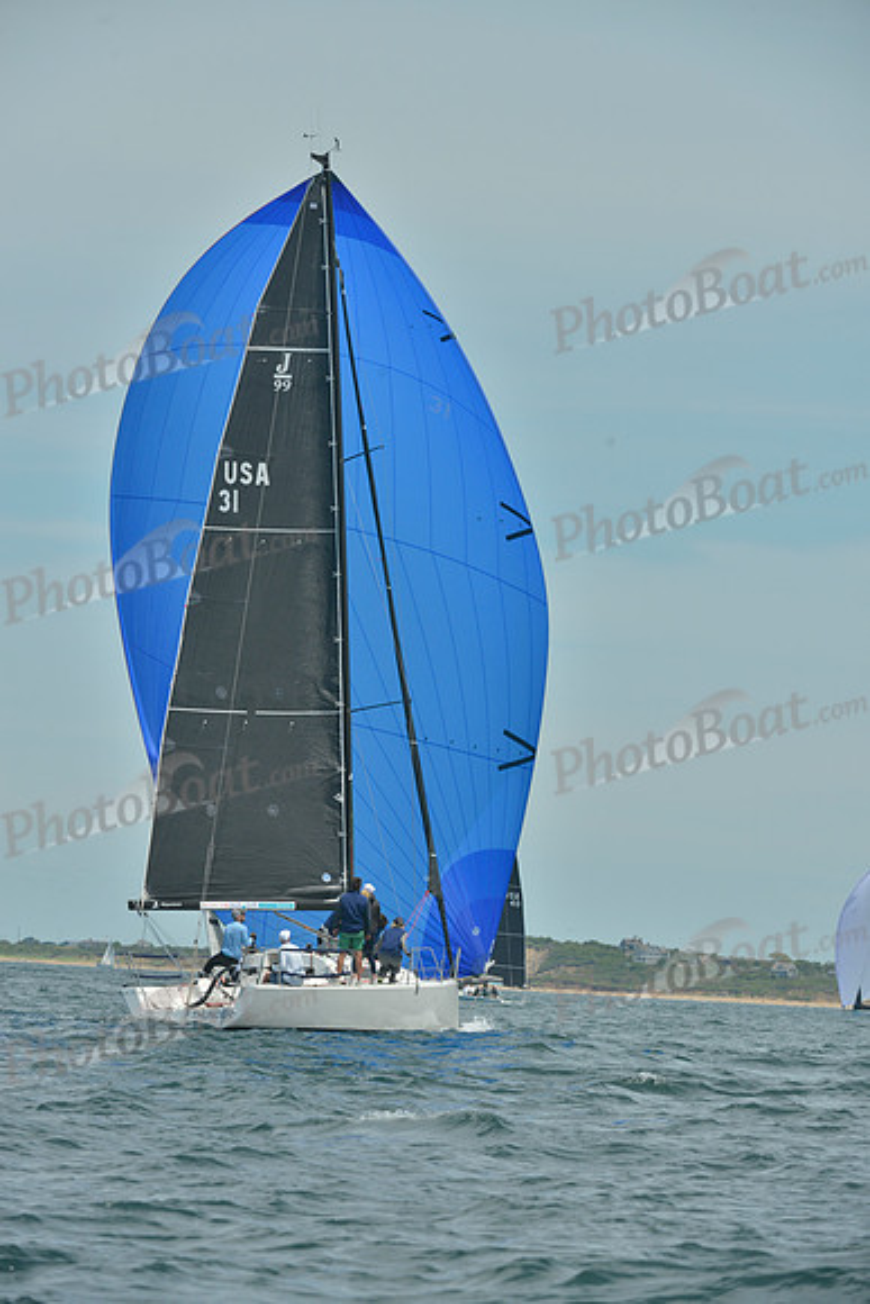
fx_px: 7970
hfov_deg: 6.2
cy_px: 652
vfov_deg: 9.4
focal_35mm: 220
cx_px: 435
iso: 280
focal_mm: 220
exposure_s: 1/800
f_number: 10
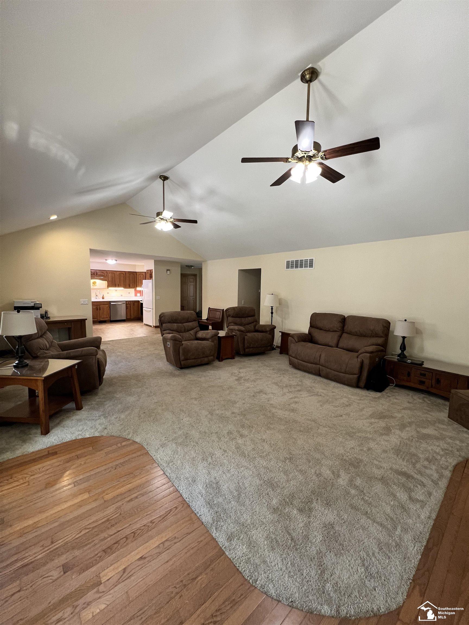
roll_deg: -0.9
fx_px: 235
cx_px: 234
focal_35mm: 13
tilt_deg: -5.6
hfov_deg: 89.9
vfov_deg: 106.2
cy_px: 312
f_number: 1.8
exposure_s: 1/60
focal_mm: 1.57
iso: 200
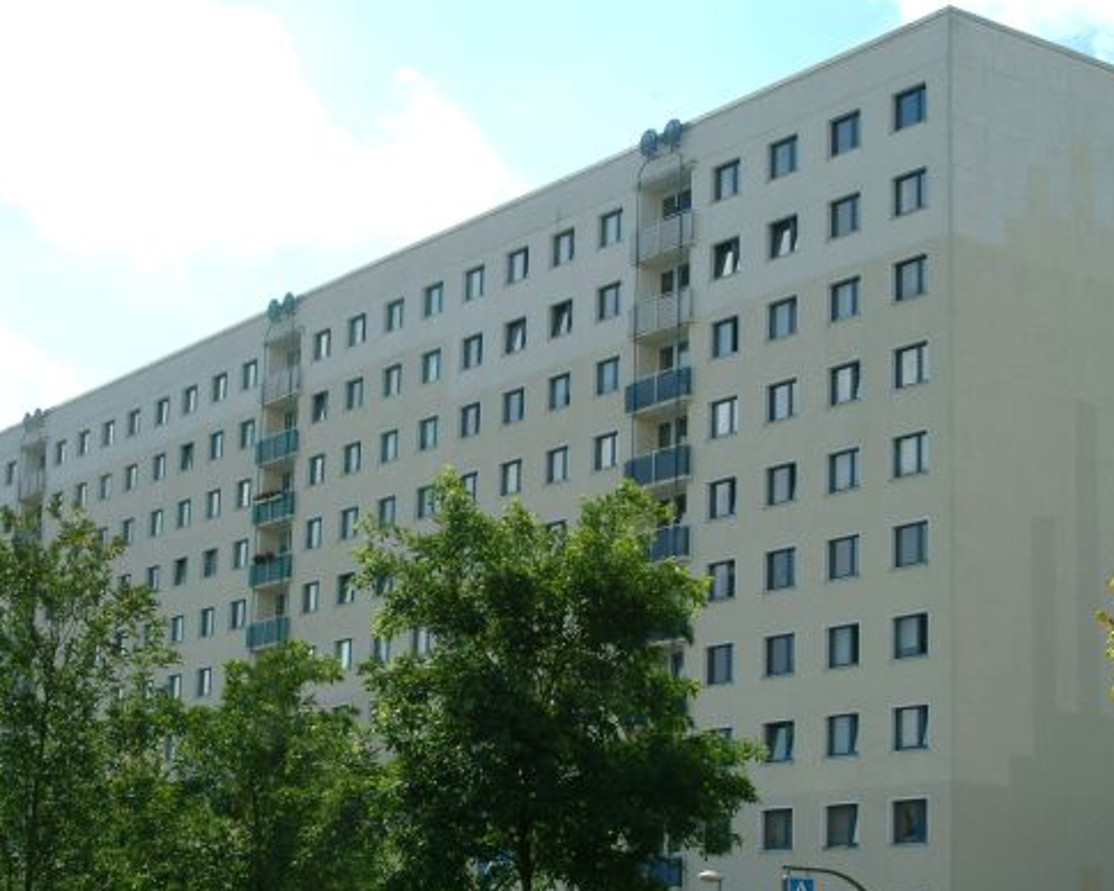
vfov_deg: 23.4
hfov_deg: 29.1
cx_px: 572
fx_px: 2143
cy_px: 555
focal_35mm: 65
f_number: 9.5
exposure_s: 1/350
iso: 200
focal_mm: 28
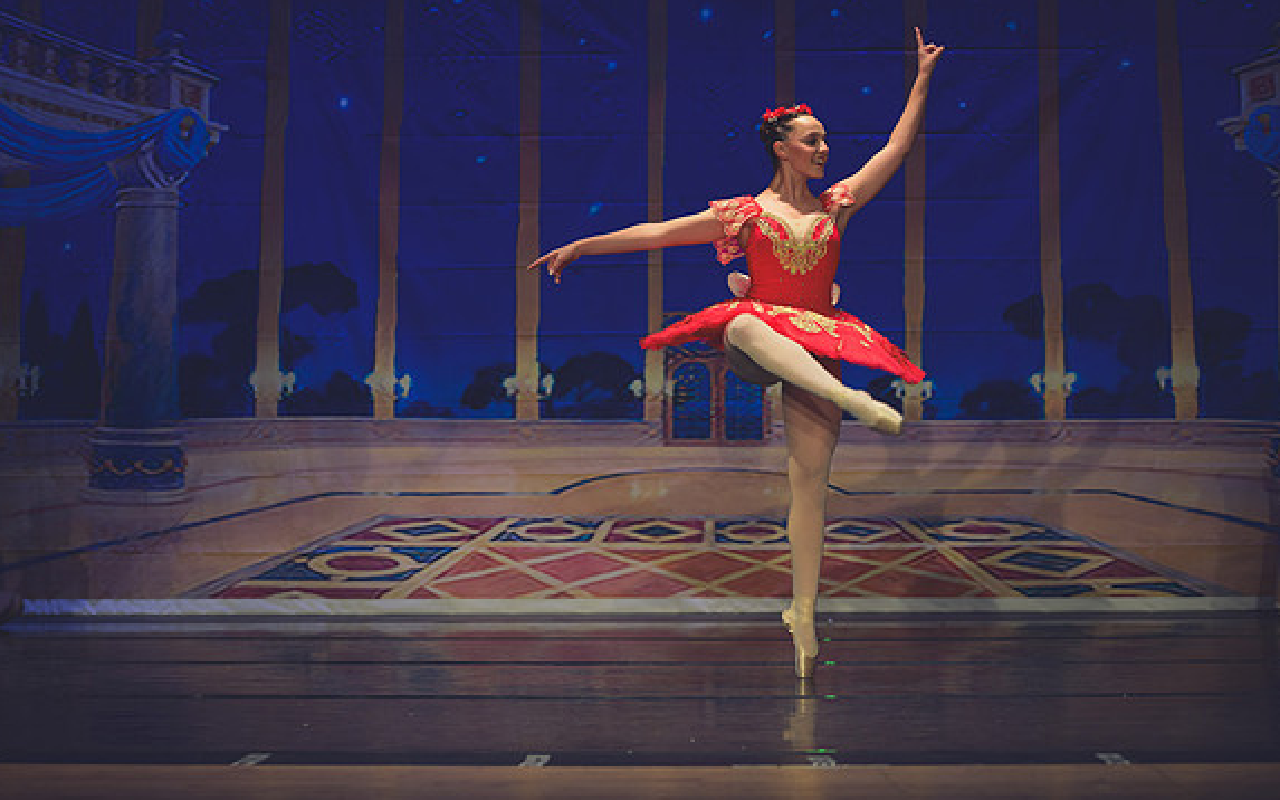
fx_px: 2930
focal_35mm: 84
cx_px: 536
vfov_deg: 15.5
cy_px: 444
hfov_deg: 24.6
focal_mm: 70
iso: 400
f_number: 2.8
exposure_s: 1/320
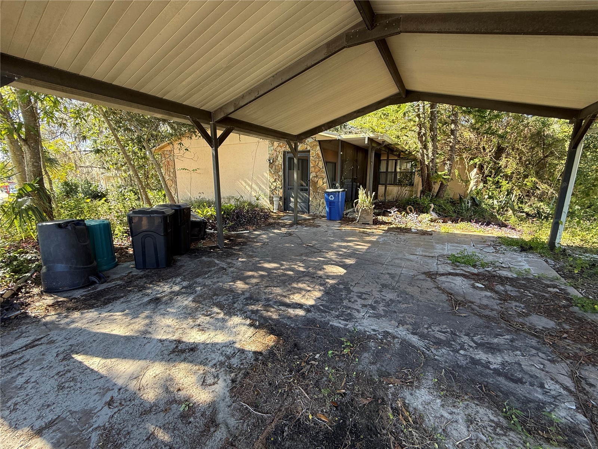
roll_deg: -0.6
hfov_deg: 102.1
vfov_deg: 85.7
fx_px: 242
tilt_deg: -11.7
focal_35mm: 14
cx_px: 299
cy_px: 224
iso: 50
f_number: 2.2
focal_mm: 2.22
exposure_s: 1/99
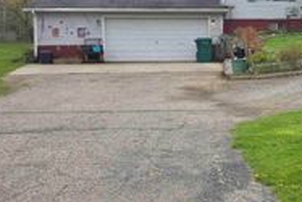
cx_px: 265
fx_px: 537
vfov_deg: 21.1
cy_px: 57
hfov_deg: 30.2
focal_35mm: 64
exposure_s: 1/385
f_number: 1.7
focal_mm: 6.3
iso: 12
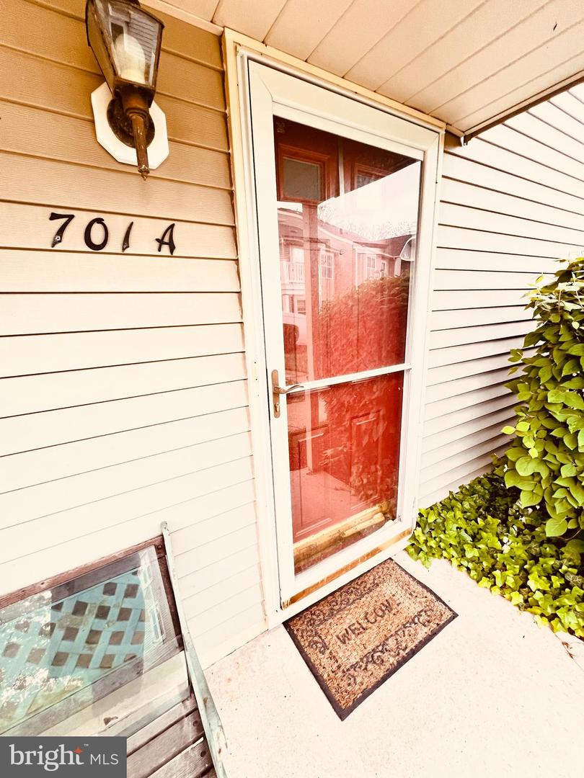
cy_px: 389
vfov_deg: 106.2
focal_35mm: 13
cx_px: 292
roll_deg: +3.5
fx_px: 292
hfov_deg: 89.9
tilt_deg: -13.3
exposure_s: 1/89
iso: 250
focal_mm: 1.57
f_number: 1.8
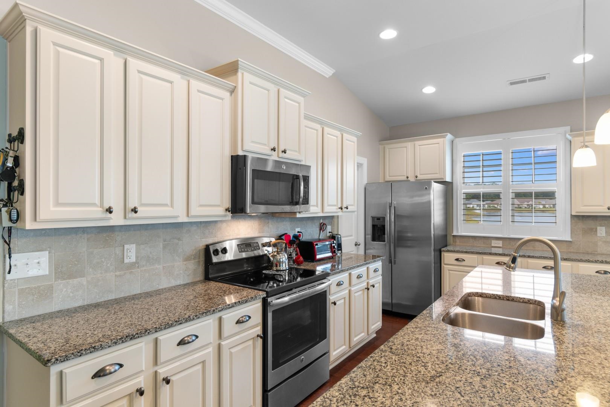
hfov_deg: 86.9
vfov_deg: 64.6
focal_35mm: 19
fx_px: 322
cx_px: 305
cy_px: 204
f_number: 4.8
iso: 100
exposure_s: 1/5
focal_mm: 13
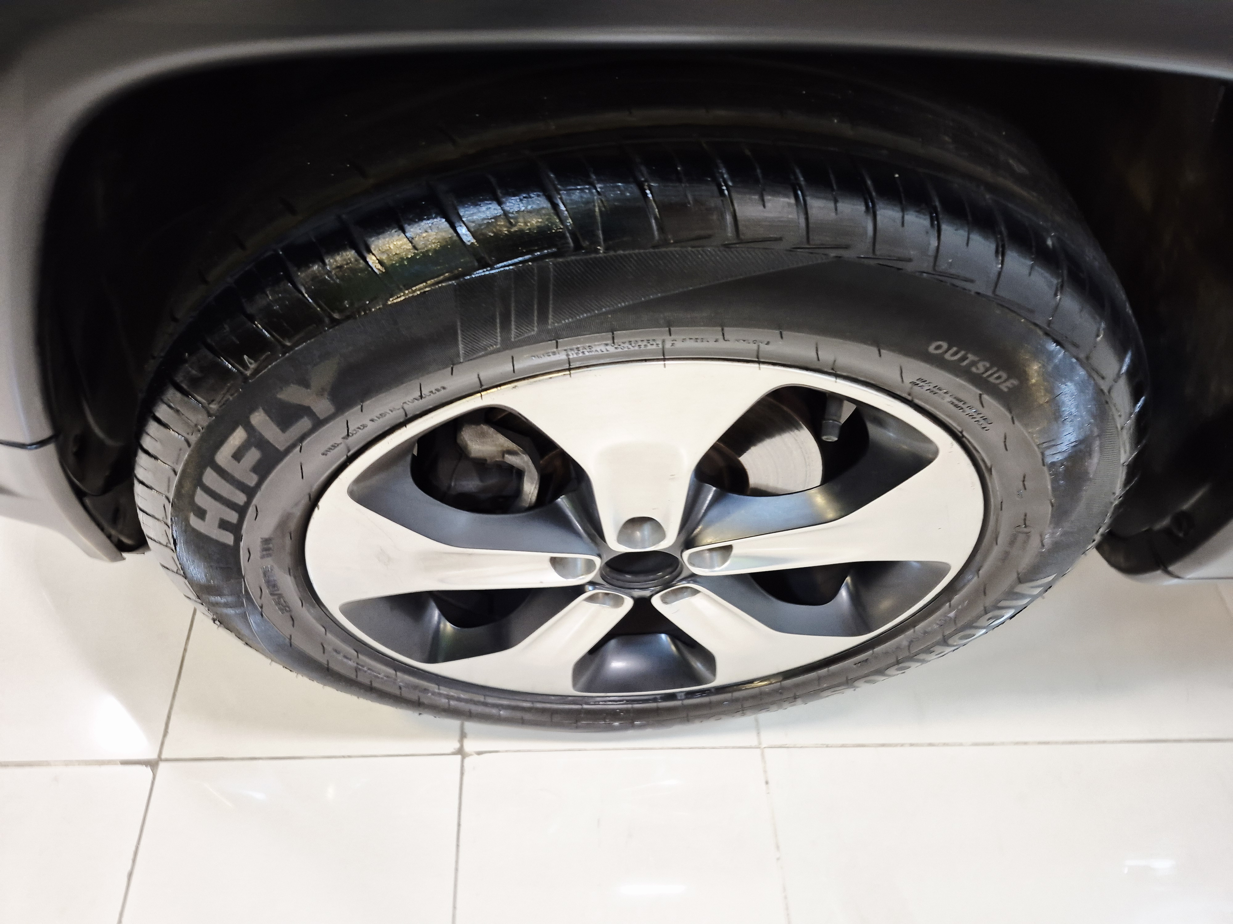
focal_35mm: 23
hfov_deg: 73.9
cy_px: 462
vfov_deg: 58.9
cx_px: 616
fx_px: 819
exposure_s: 1/30
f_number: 1.8
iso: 320
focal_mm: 5.4
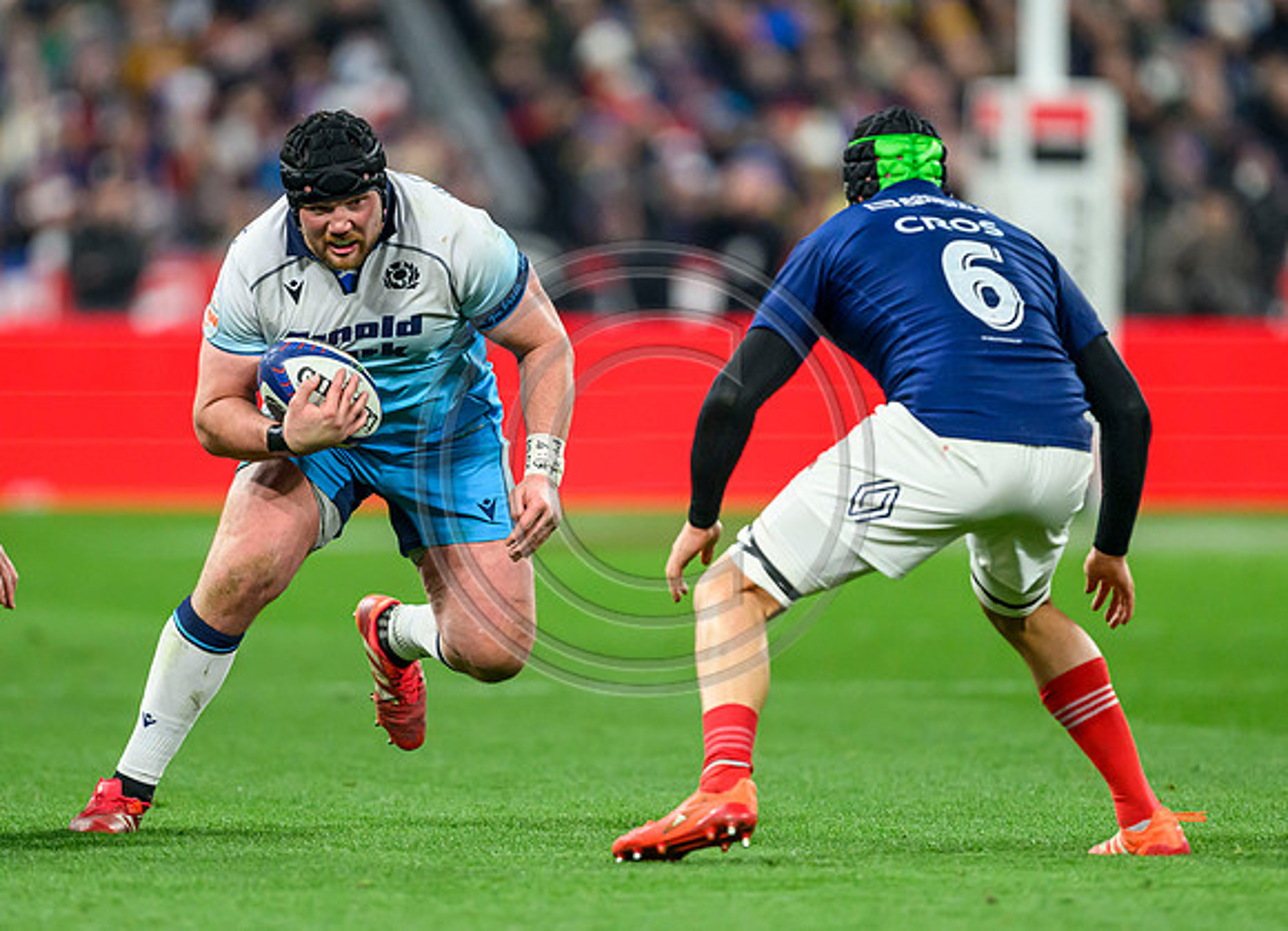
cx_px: 577
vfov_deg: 2.2
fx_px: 23977
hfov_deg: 3.1
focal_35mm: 653
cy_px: 427
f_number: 2.8
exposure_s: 1/2500
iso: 3200
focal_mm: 400
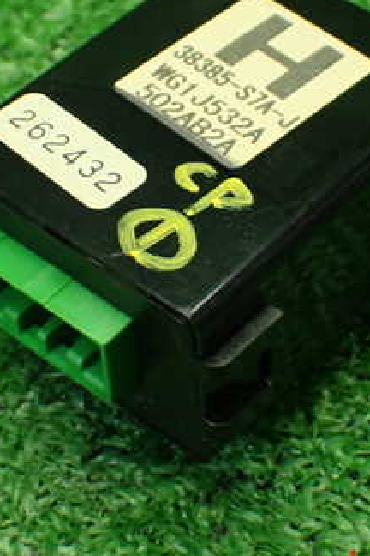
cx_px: 223
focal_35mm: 104
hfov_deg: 13.2
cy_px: 202
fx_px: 1603
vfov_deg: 19.6
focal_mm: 9.65
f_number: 3.3
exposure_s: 1/80
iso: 800
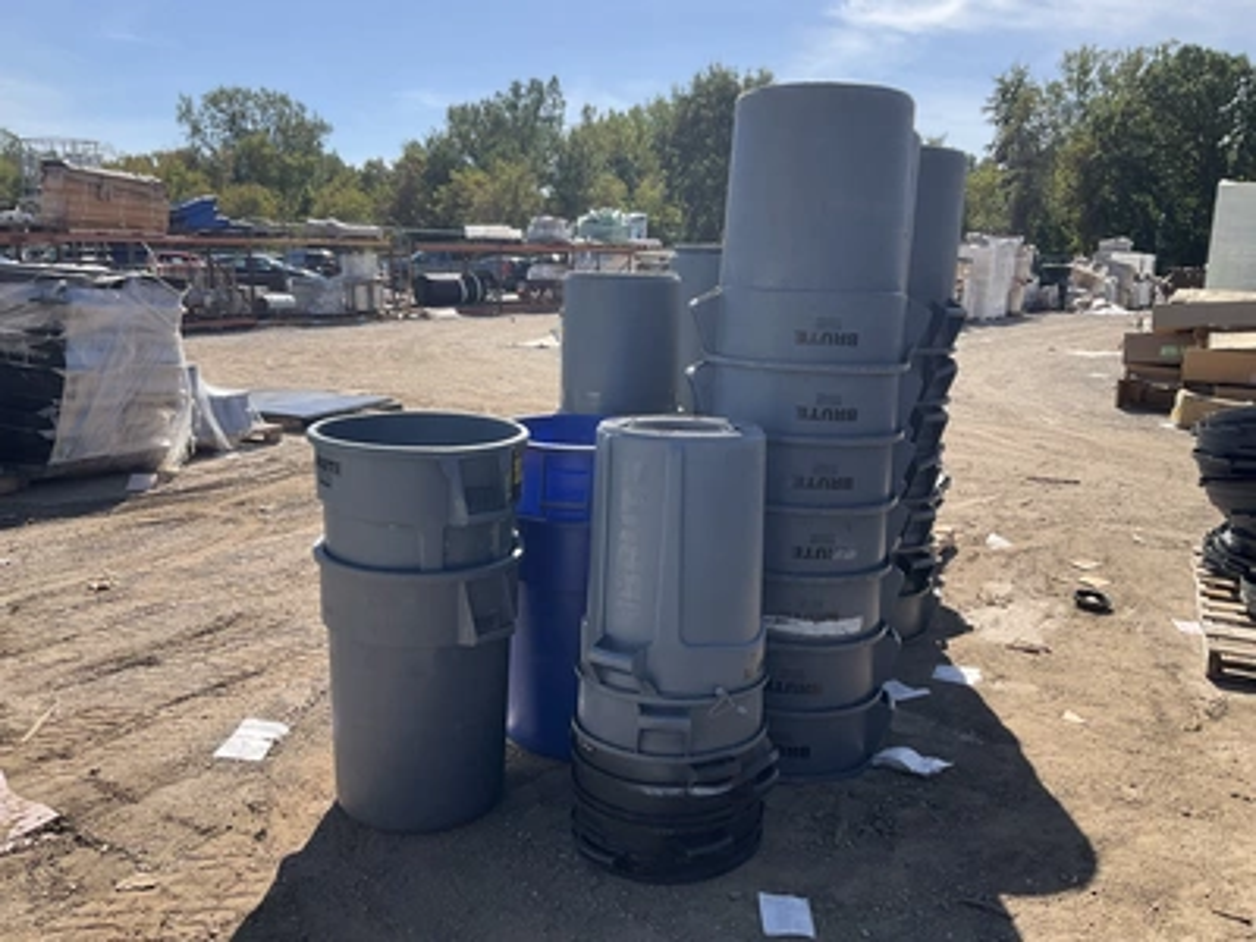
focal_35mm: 29
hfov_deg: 61.7
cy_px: 471
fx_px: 1052
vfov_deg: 48.2
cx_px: 628
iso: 25
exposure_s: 1/1279
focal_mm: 3
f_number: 1.8
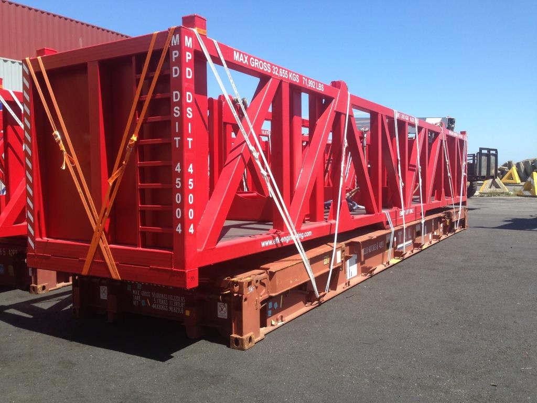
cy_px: 202
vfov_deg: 42.9
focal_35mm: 33
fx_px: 512
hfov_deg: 55.4
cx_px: 268
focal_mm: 4.12
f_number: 2.4
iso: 50
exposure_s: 1/903
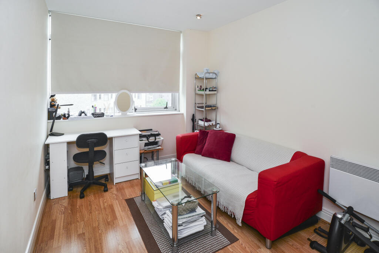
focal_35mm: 17
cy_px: 126
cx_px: 190
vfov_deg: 70.5
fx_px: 179
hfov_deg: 93.2
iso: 200
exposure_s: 1/80
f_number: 7.1
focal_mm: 17
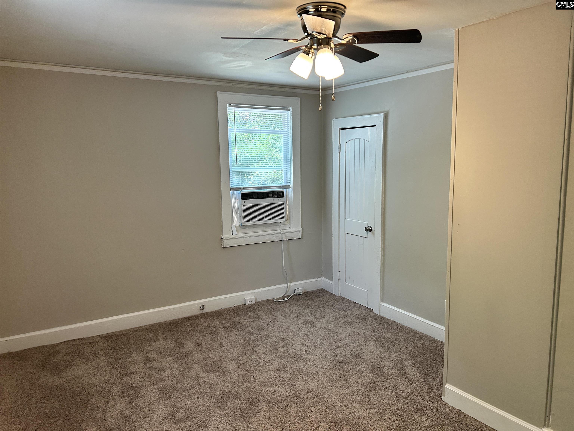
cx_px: 287
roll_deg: +0.8
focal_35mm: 26
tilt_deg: -7.4
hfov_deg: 67.3
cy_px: 216
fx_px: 431
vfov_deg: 53.1
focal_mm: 5.7
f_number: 1.5
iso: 125
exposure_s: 1/120
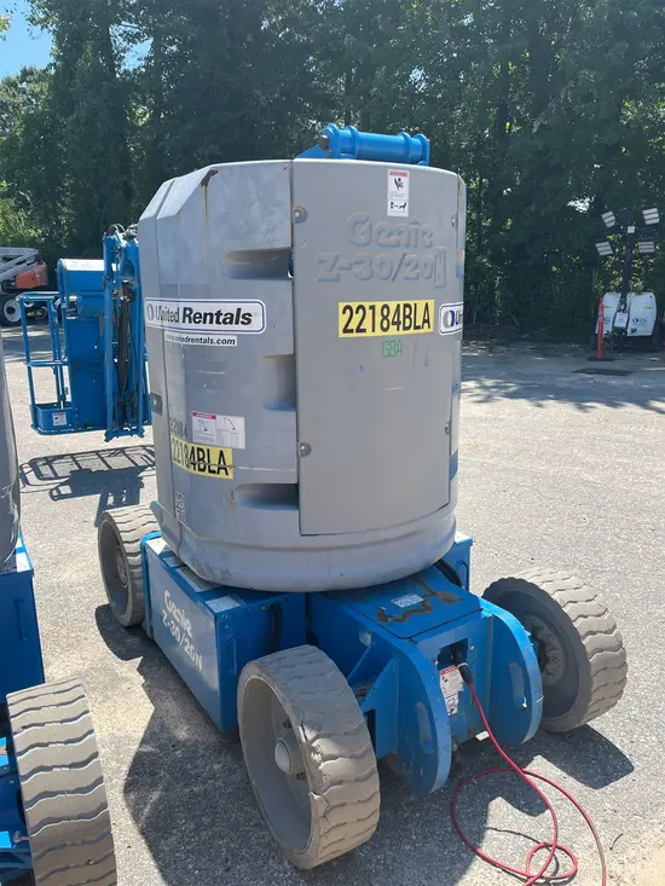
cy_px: 443
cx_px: 332
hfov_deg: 53.1
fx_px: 666
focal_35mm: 26
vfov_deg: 67.3
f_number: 1.6
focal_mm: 5.1
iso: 50
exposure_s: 1/1890
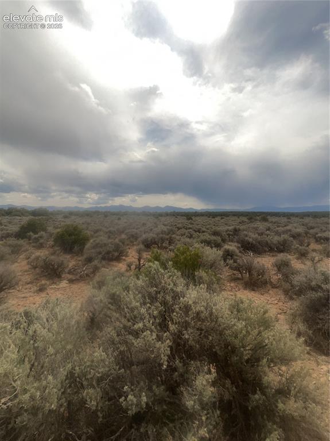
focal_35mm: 13
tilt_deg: -1.8
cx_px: 165
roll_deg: +0.2
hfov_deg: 89.9
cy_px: 220
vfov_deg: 106.2
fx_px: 165
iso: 32
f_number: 1.8
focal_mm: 1.57
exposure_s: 1/3534
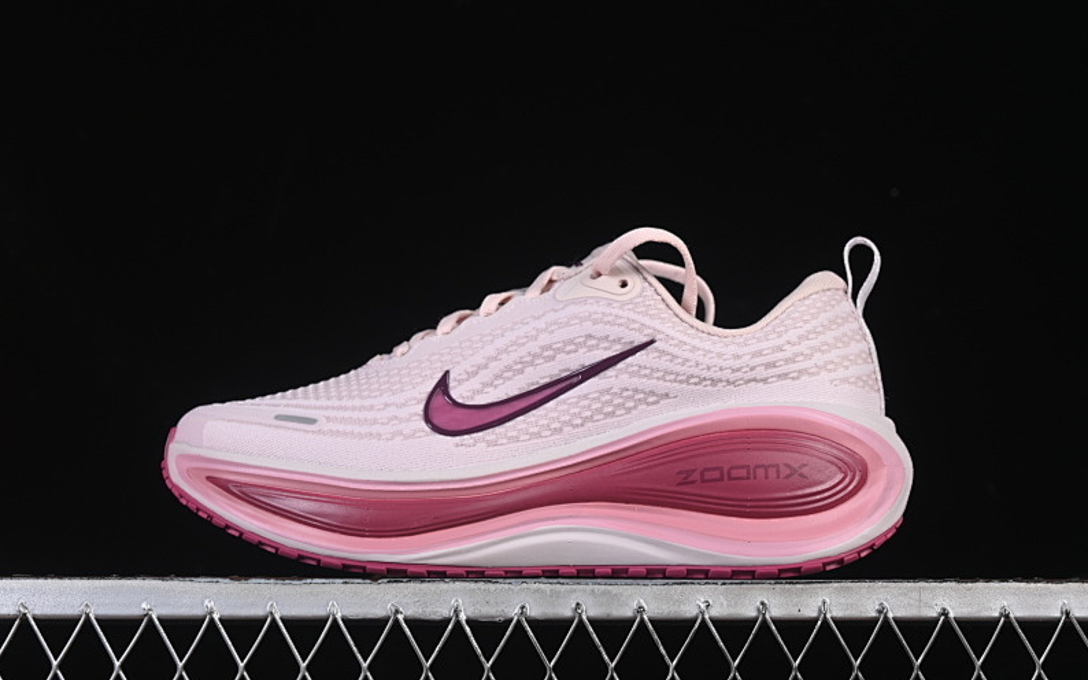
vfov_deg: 16.9
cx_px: 544
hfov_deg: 26.8
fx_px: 2283
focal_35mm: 77
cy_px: 353
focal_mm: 50
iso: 160
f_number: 8
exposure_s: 1/80
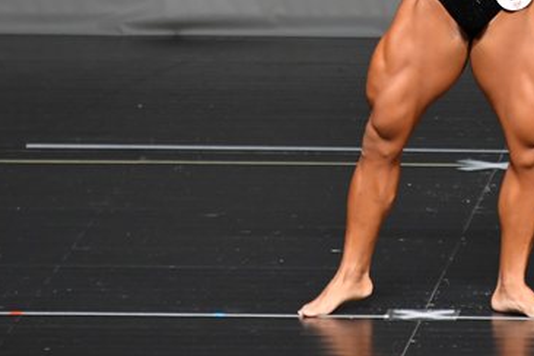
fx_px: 11762
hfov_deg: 2.6
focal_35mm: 793
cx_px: 478
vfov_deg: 1.7
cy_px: 0
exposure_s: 1/400
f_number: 5.6
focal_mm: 250
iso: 2500
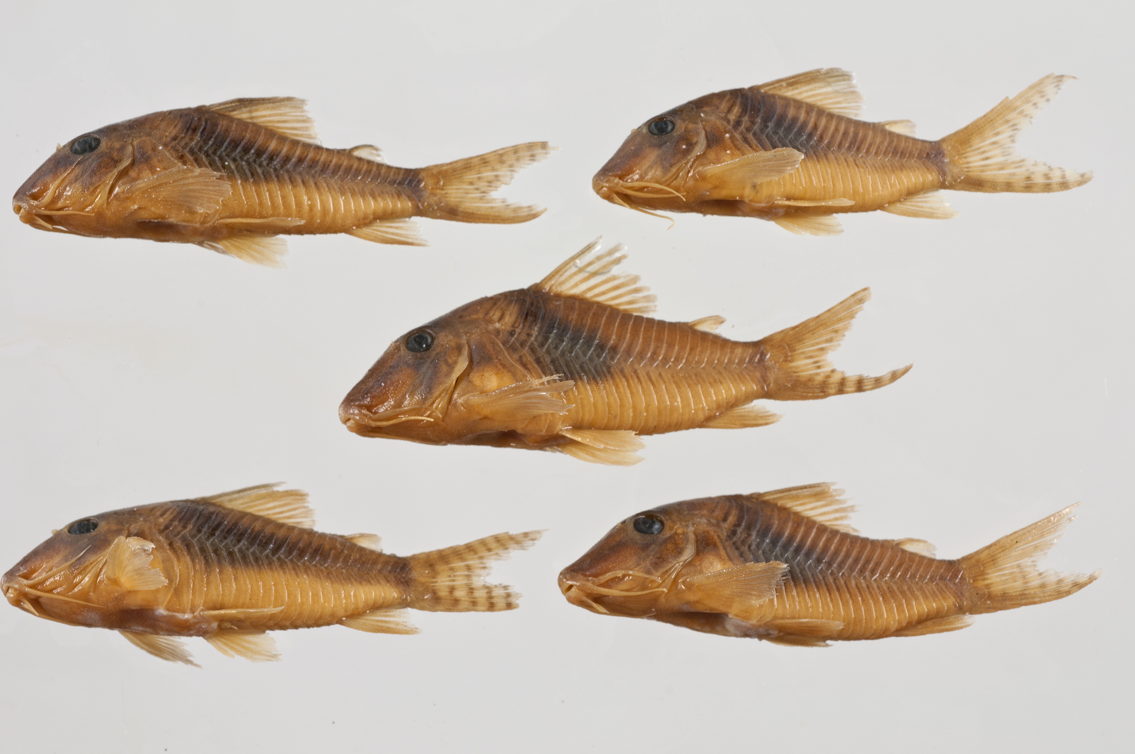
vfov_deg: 15.2
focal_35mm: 90
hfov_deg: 22.6
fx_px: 2834
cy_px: 377
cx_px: 568
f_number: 14
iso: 250
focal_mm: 60
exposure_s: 1/6
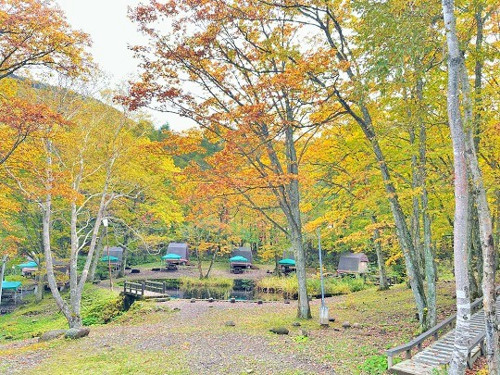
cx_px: 250
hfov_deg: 67.3
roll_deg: -2.5
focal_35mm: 26
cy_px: 188
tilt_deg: +8.7
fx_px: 376
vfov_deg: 53.1
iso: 32
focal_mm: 5.1
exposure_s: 1/148
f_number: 1.6
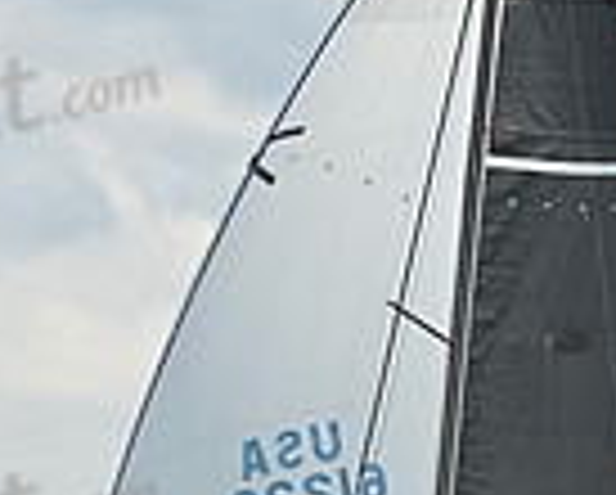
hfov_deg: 6.9
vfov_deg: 5.5
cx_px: 393
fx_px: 5076
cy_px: 734
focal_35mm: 278
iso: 320
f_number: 7.1
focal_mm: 70
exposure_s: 1/1600
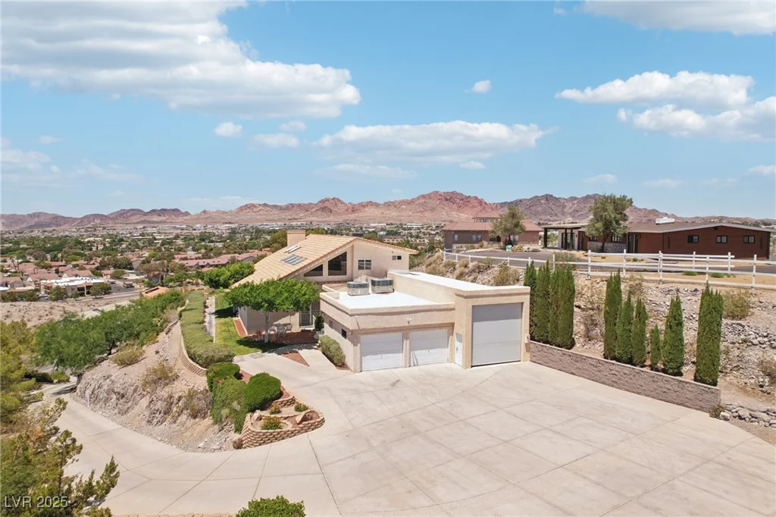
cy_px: 258
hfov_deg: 78.6
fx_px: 474
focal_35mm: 22
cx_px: 388
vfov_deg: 57.2
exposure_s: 1/2500
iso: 120
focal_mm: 8.4
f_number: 2.8
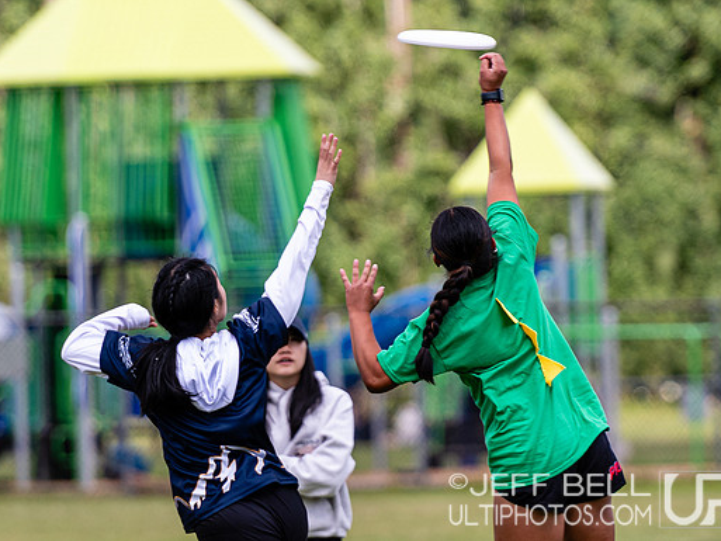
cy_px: 332
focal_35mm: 593
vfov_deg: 2.5
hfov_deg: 3.3
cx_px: 510
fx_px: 12354
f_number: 3.2
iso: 200
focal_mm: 200
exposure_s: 1/1250
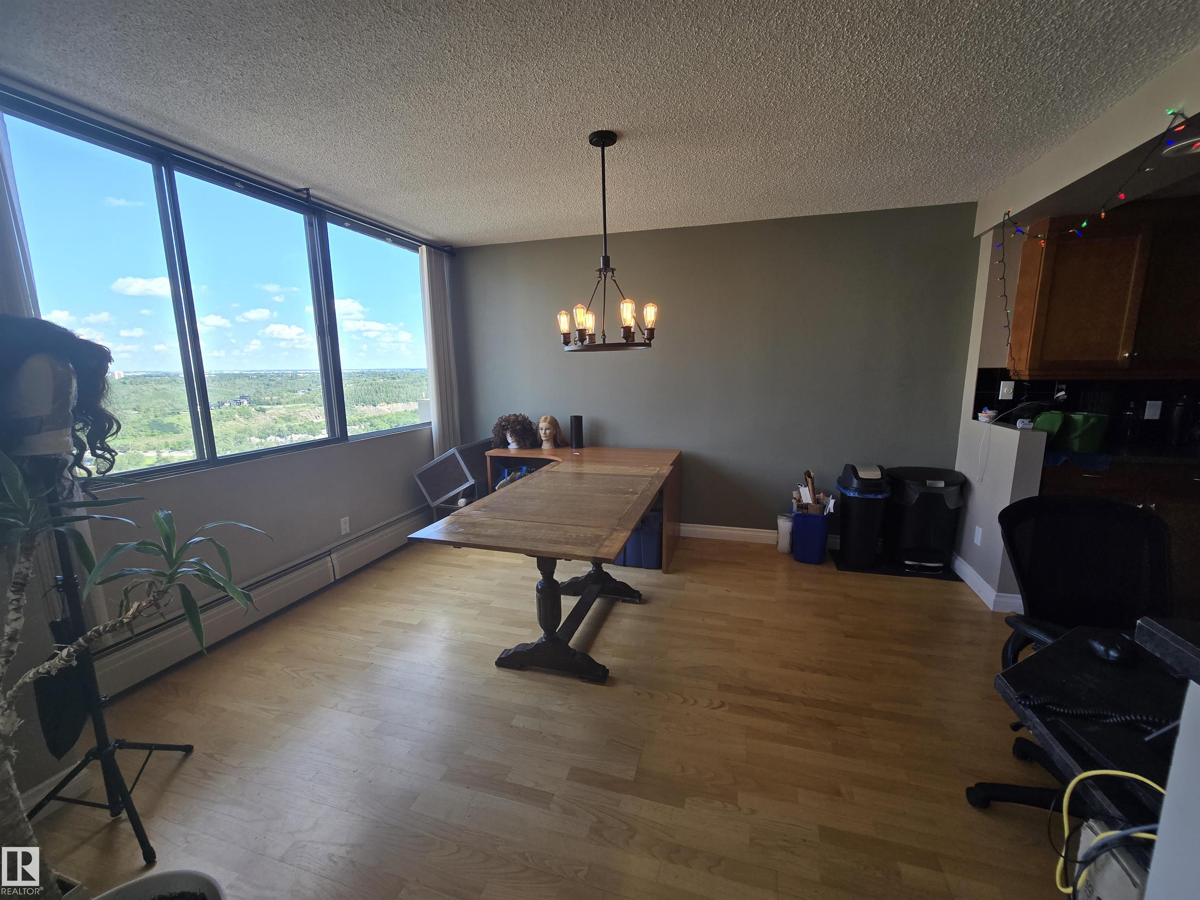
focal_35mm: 13
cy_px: 450
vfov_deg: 89.9
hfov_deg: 106.2
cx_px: 600
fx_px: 451
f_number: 2.2
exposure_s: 1/240
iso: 50
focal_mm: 2.2
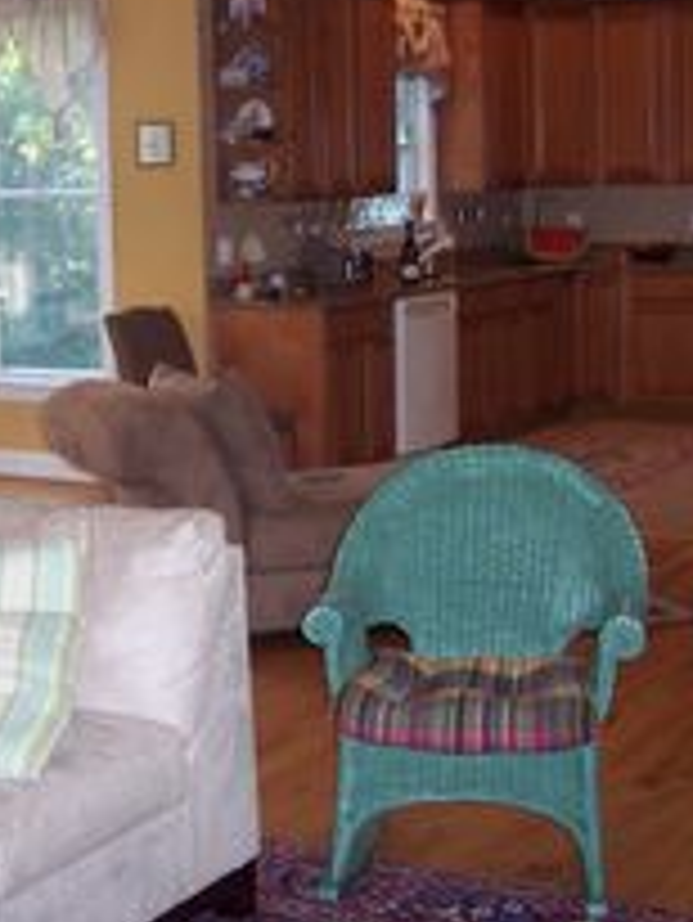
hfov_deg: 21.0
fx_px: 1867
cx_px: 230
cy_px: 405
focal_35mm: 70
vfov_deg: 27.7
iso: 140
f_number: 2.8
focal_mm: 8
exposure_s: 1/60
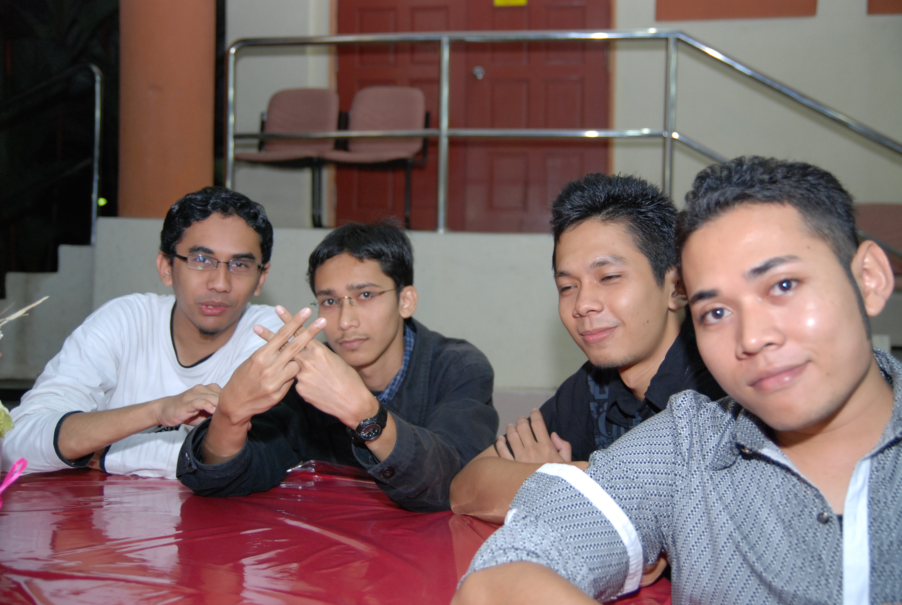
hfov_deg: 49.5
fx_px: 979
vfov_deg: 34.4
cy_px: 302
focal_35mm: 39
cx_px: 451
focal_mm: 26
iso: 500
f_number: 2.8
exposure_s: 1/60
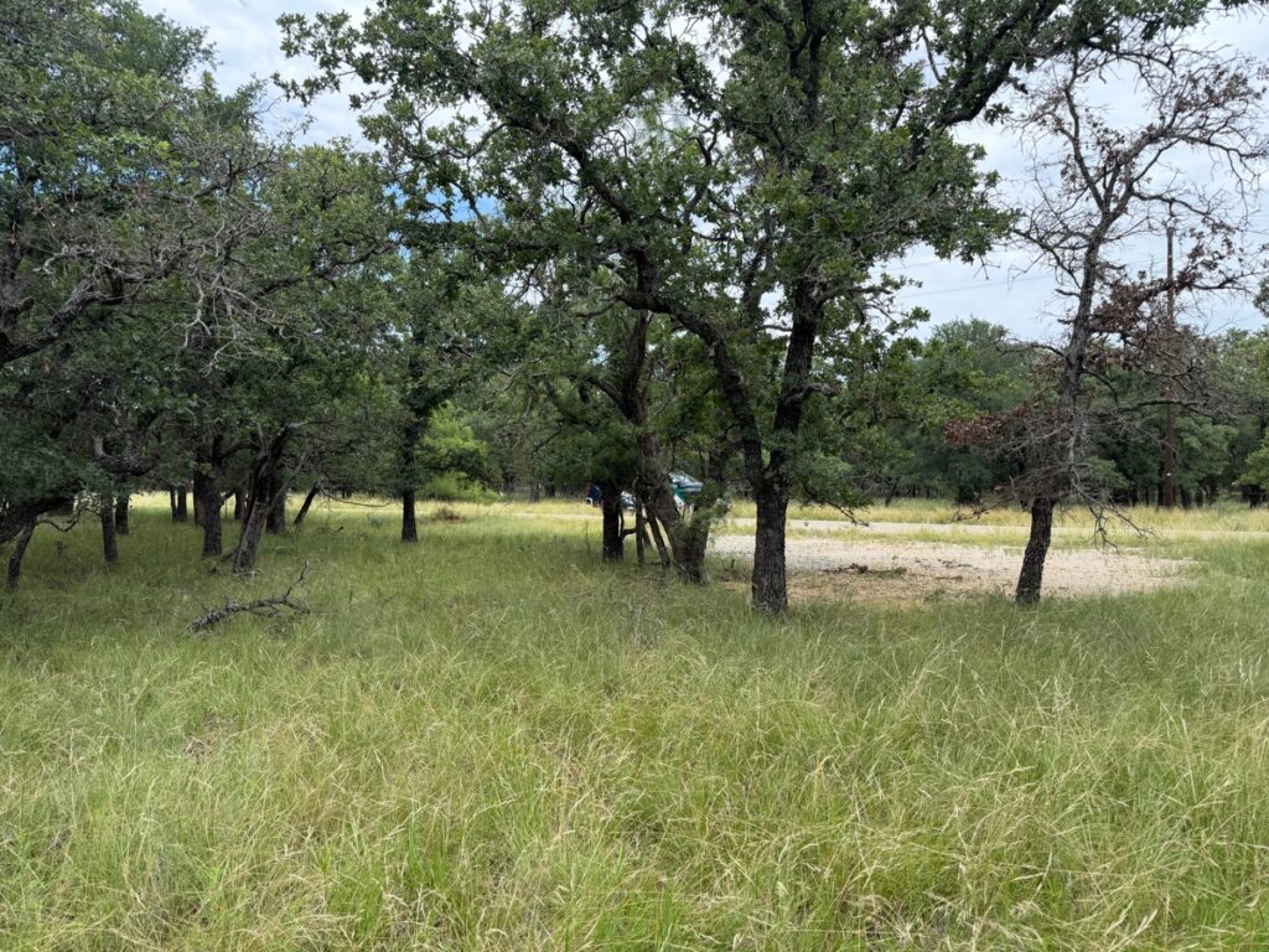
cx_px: 634
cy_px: 476
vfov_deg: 56.8
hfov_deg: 71.6
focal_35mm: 24
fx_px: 880
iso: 100
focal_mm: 6.76
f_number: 1.78
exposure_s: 1/2232
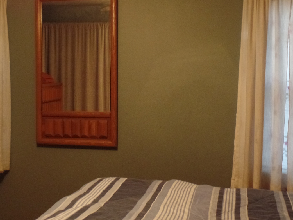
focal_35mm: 58
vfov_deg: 25.2
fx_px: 491
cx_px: 124
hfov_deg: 33.2
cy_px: 90
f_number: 3.2
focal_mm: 7.5
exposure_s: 1/10
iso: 800
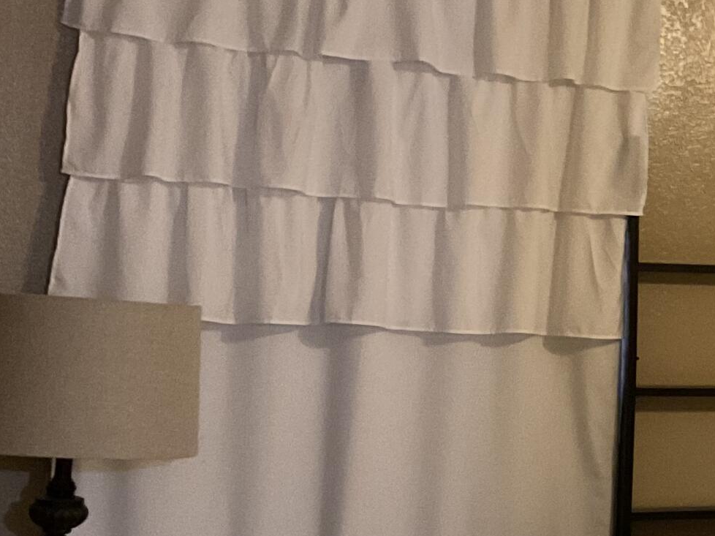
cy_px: 305
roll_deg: -3.0
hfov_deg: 19.7
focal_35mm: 89
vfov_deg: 16.6
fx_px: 1838
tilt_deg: -2.7
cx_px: 1002
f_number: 1.8
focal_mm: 3
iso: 250
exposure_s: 1/30
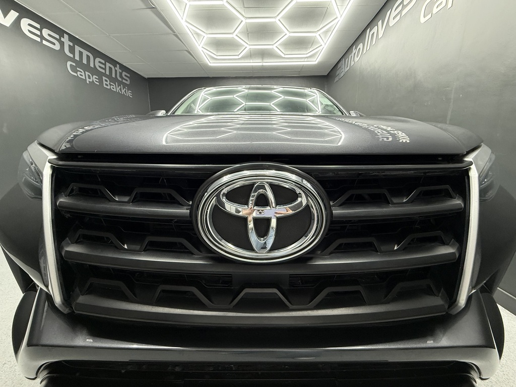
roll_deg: +0.2
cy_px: 194
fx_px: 209
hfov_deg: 102.1
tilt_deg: -11.4
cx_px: 258
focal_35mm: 14
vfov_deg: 85.7
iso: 250
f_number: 2.2
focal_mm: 2.22
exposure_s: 1/50
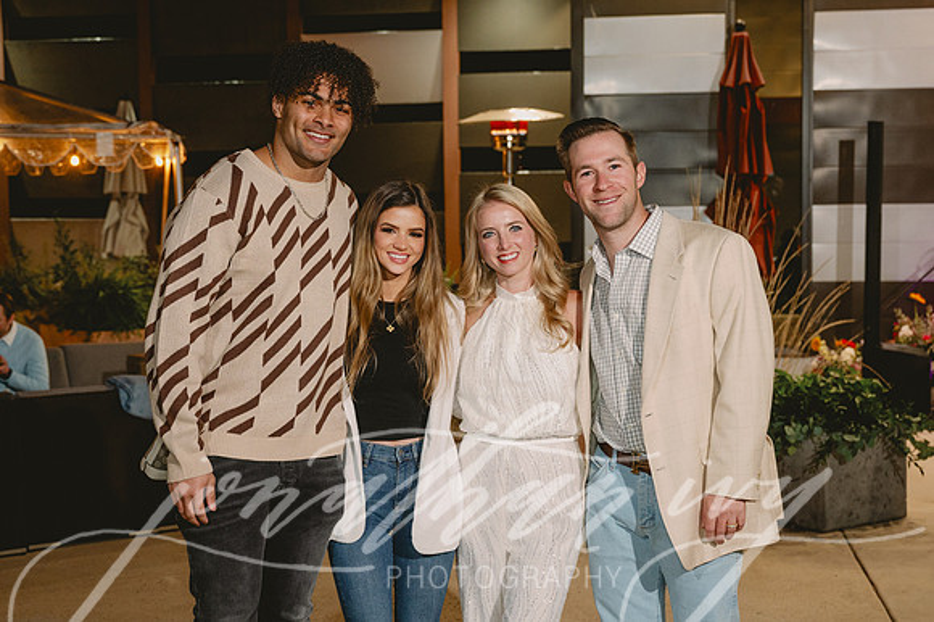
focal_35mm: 64
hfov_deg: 31.3
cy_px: 364
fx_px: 1665
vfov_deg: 21.1
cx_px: 435
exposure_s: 1/50
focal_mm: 49
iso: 1600
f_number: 4
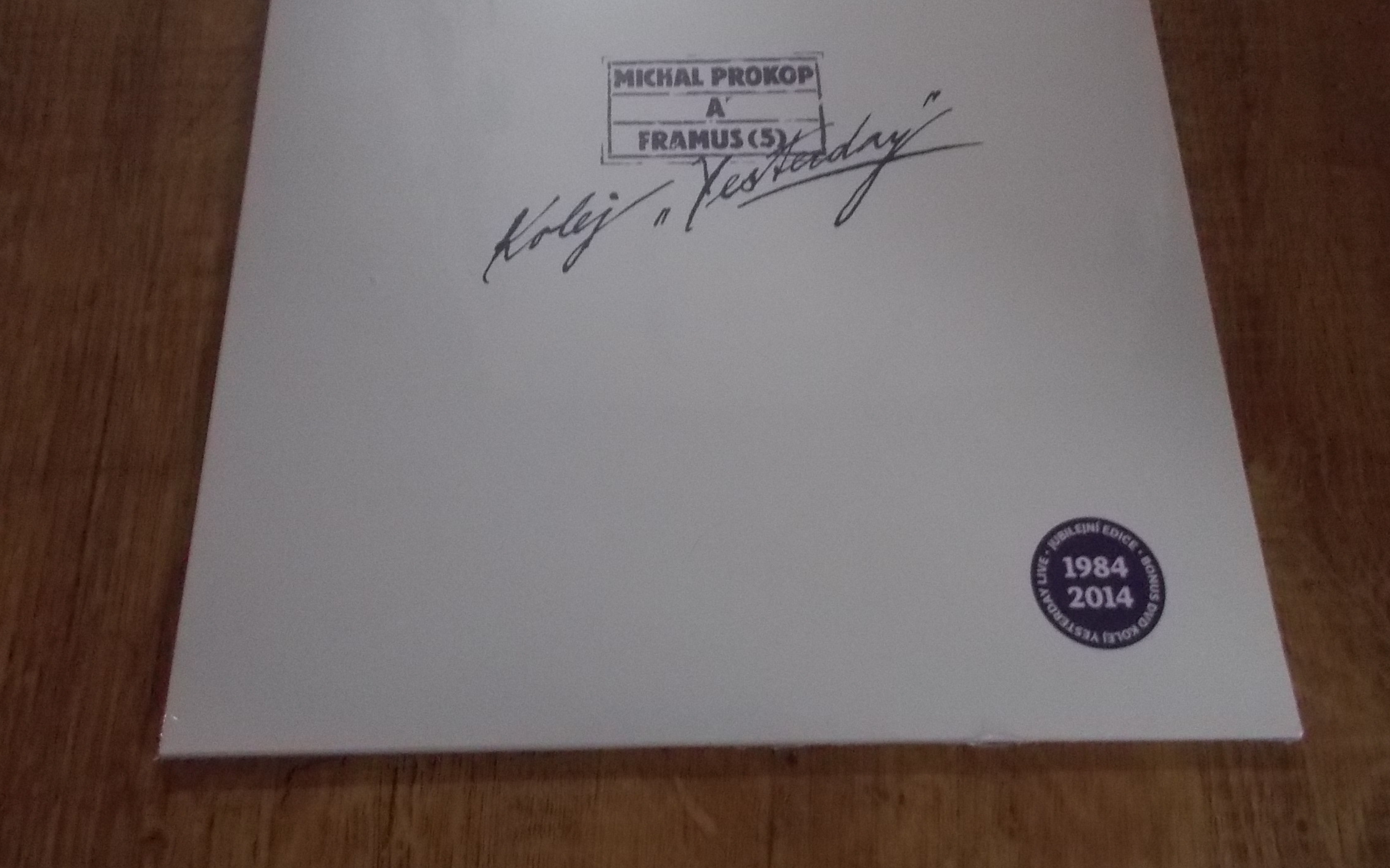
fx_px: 1174
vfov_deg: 40.5
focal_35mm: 31
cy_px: 383
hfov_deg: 61.2
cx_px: 694
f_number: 3.3
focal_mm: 4.1
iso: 400
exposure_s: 1/13
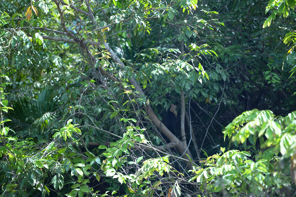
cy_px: 98
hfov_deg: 28.8
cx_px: 148
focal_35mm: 70
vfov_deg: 19.5
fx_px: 576
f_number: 2.8
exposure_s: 1/400
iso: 100
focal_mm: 70
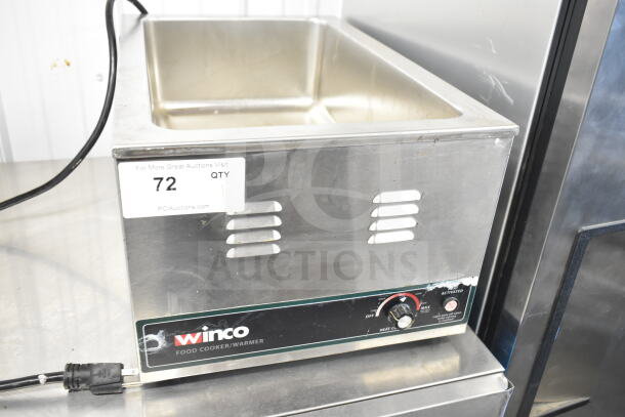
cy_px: 208
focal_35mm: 33
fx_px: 573
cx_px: 312
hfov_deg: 57.2
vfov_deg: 40.0
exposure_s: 1/30
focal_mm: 22
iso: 1600
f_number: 4.5
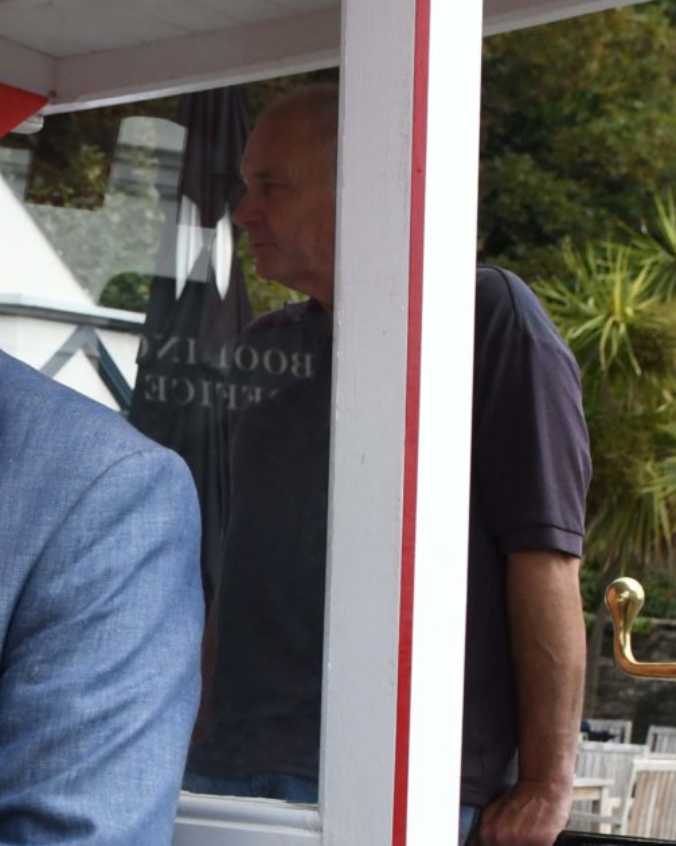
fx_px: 2752
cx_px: -165
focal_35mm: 110
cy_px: 725
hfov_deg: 13.6
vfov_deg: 17.3
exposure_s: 1/2000
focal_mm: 24
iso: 640
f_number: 4.5
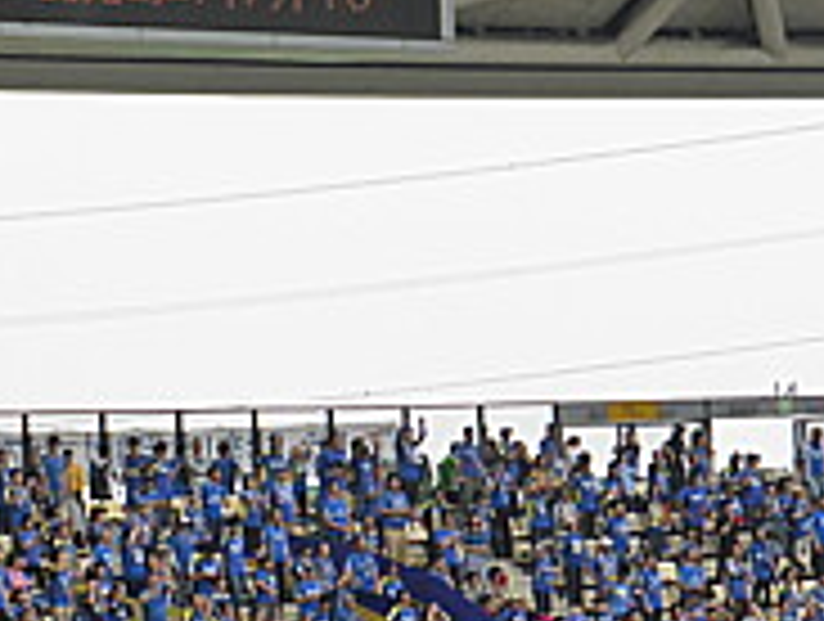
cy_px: 657
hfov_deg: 6.6
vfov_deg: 4.9
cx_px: 257
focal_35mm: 301
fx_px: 7179
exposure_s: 1/200
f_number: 5.3
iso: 160
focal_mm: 20.6
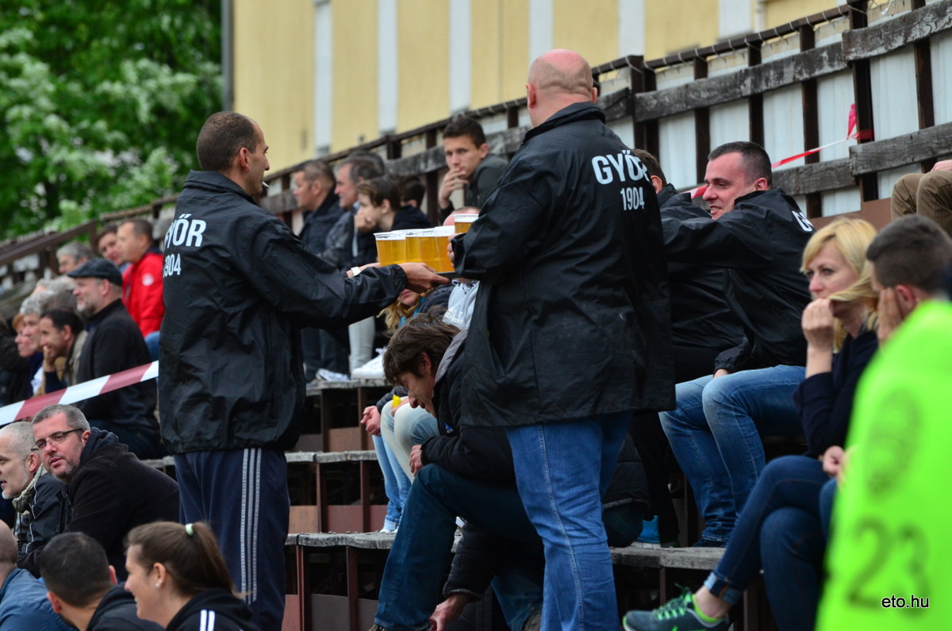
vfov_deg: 4.9
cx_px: 476
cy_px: 316
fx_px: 7324
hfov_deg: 7.4
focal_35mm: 278
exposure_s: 1/500
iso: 800
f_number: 5.6
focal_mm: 185
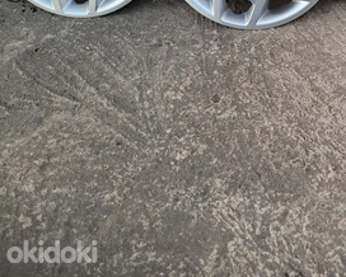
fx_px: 574
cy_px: 10
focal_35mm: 56
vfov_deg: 26.0
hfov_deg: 30.9
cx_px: 352
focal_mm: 5.4
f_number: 1.8
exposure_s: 1/100
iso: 160
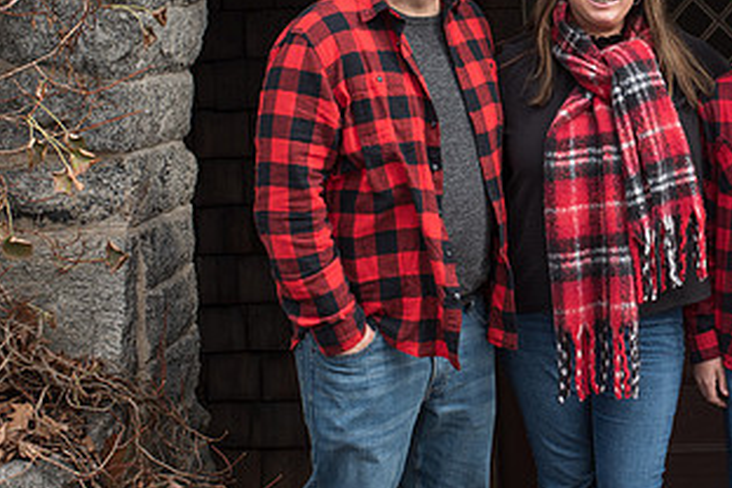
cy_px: 137
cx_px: 622
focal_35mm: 93
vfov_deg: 14.7
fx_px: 1891
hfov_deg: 21.5
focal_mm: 50
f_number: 4.5
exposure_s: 1/200
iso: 100
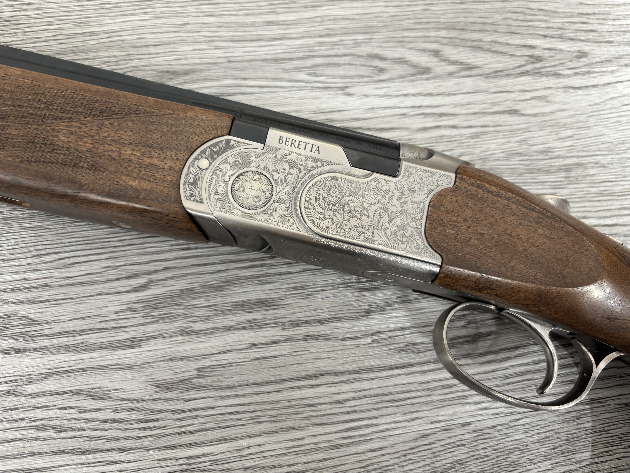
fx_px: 473
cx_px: 315
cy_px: 236
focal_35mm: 26
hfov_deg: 67.3
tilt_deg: -75.1
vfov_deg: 53.1
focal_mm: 5.96
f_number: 1.6
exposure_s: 1/50
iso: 160
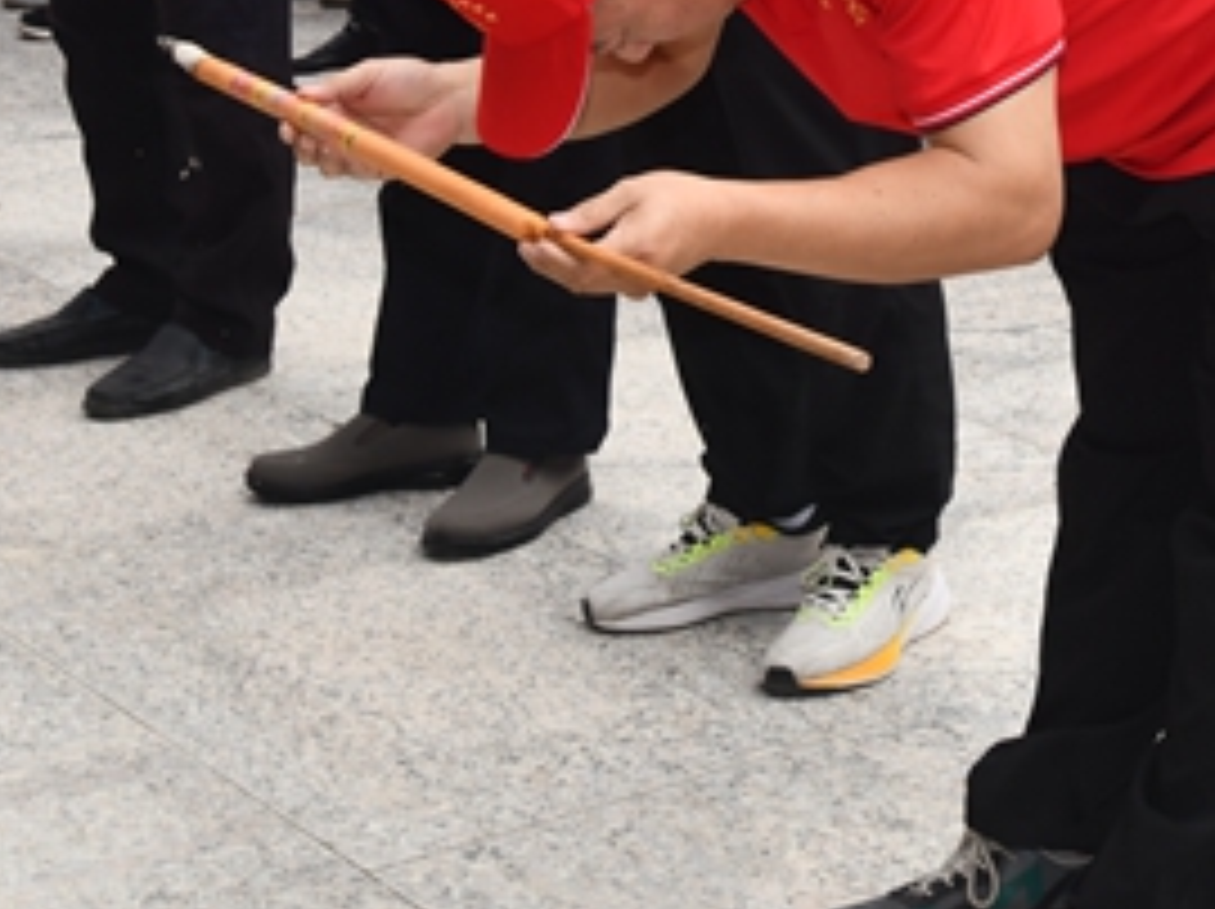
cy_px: -304
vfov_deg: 12.5
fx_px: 3998
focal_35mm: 114
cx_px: 1152
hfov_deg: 17.0
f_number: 11
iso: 400
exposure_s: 1/250
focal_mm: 32
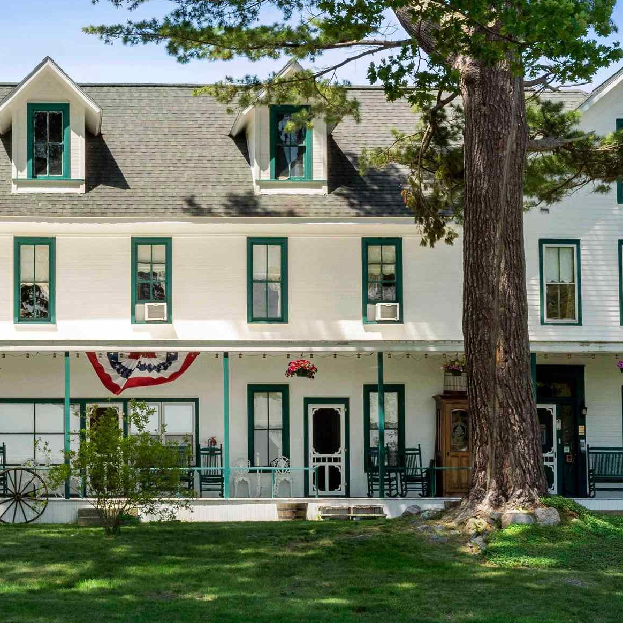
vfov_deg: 20.6
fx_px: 1704
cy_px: 424
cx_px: 151
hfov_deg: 20.5
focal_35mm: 84
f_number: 16
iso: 800
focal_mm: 37.3
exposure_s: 1/200
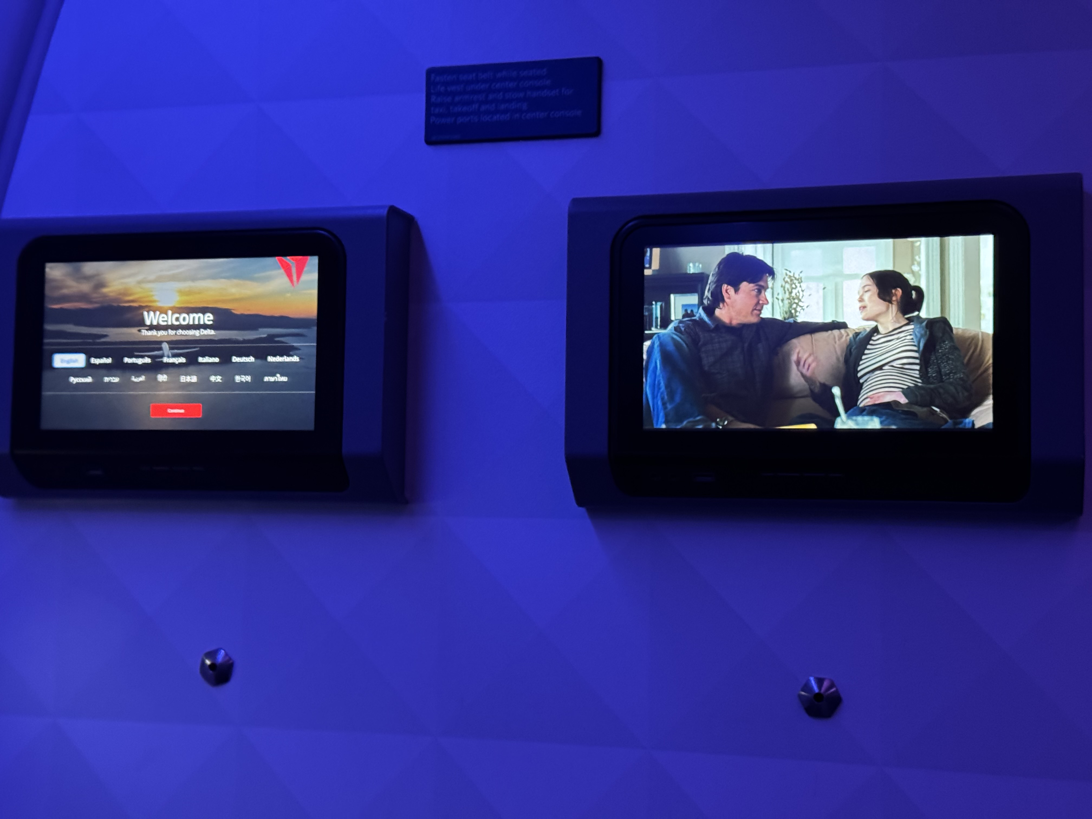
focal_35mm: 48
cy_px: 410
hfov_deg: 39.7
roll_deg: -2.5
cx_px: 546
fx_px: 1514
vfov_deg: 30.3
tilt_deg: +6.5
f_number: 1.78
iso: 500
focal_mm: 6.76
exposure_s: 1/38
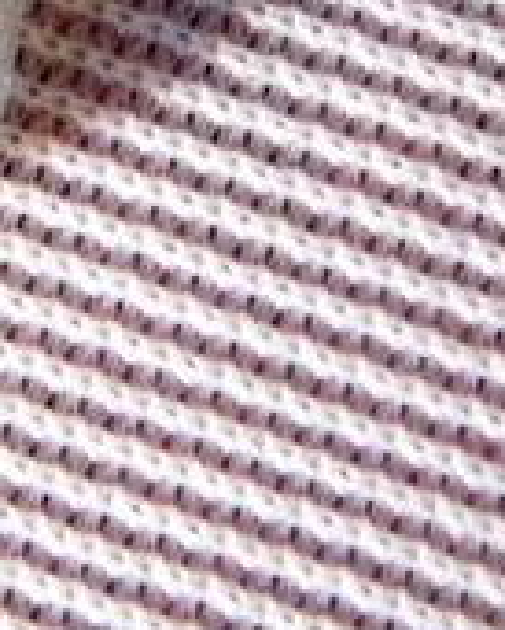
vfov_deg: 2.6
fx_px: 14074
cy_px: -711
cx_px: -933
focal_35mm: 754
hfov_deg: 2.0
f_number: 4.7
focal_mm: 23.6
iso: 400
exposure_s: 1/15
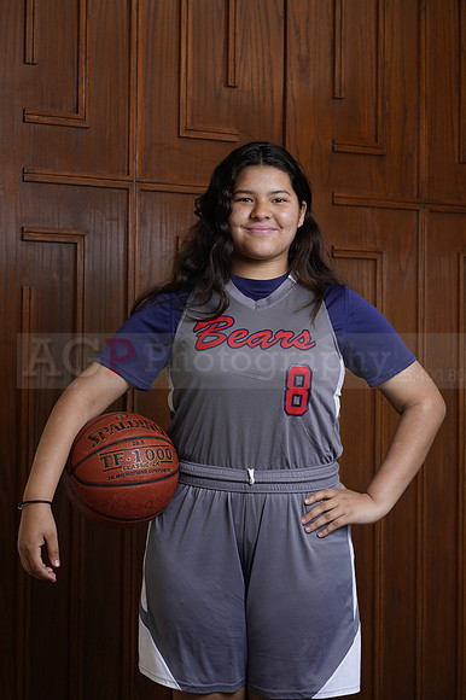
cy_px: 350
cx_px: 233
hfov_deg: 16.1
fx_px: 1652
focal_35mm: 85
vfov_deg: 23.9
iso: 200
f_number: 5.6
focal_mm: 85
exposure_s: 1/250
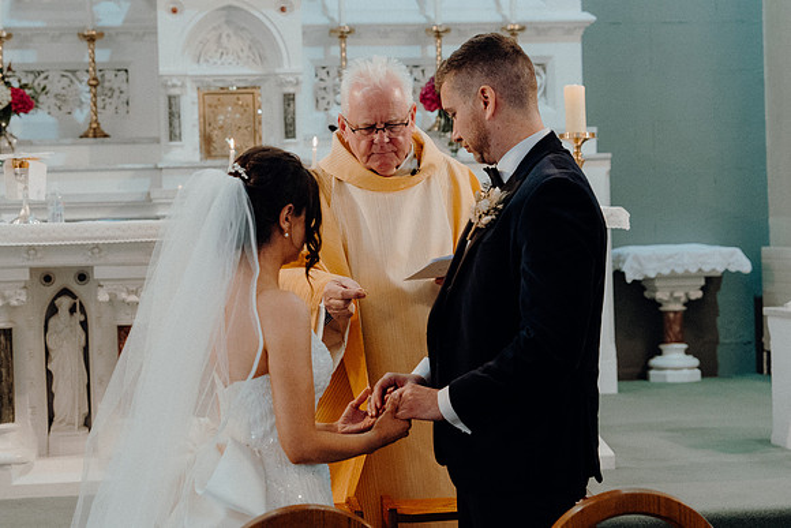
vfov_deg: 16.7
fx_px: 1802
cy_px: 264
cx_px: 396
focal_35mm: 82
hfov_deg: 24.8
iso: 3200
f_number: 3.5
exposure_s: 1/160
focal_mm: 55
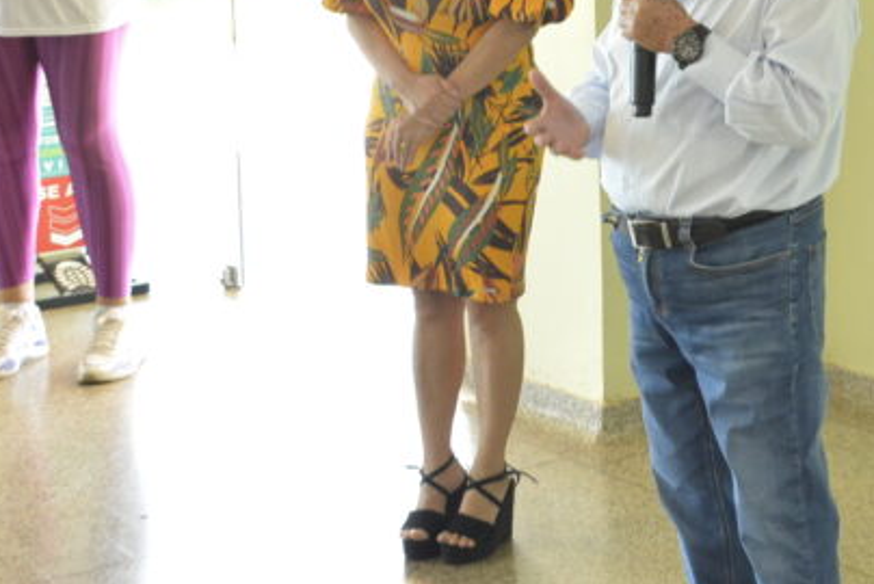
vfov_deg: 13.7
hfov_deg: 19.7
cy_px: -48
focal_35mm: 98
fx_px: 2381
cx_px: 1006
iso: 1250
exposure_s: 1/100
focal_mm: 22
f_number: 5.6
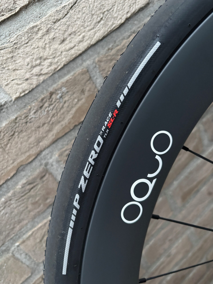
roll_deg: +32.9
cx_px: 106
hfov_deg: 53.1
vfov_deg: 67.3
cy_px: 142
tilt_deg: -30.1
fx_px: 213
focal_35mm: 26
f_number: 1.6
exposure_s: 1/37
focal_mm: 5.96
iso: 640
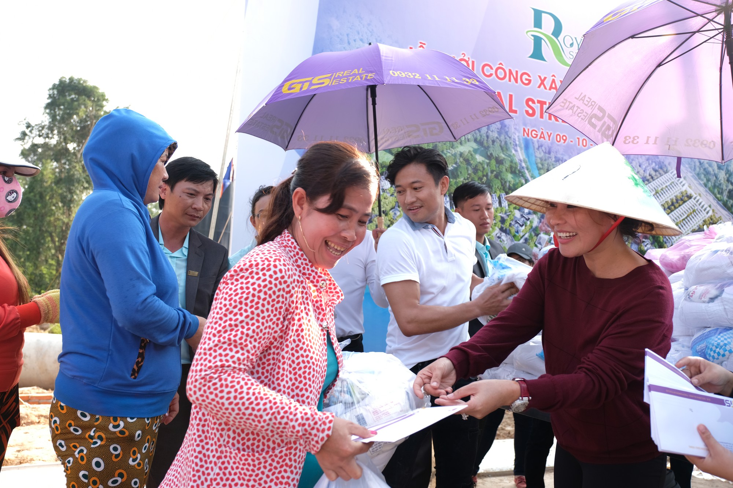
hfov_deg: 60.3
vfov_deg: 42.3
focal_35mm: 31
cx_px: 366
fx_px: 631
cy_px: 244
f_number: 3.6
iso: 100
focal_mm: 20.6
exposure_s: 1/160
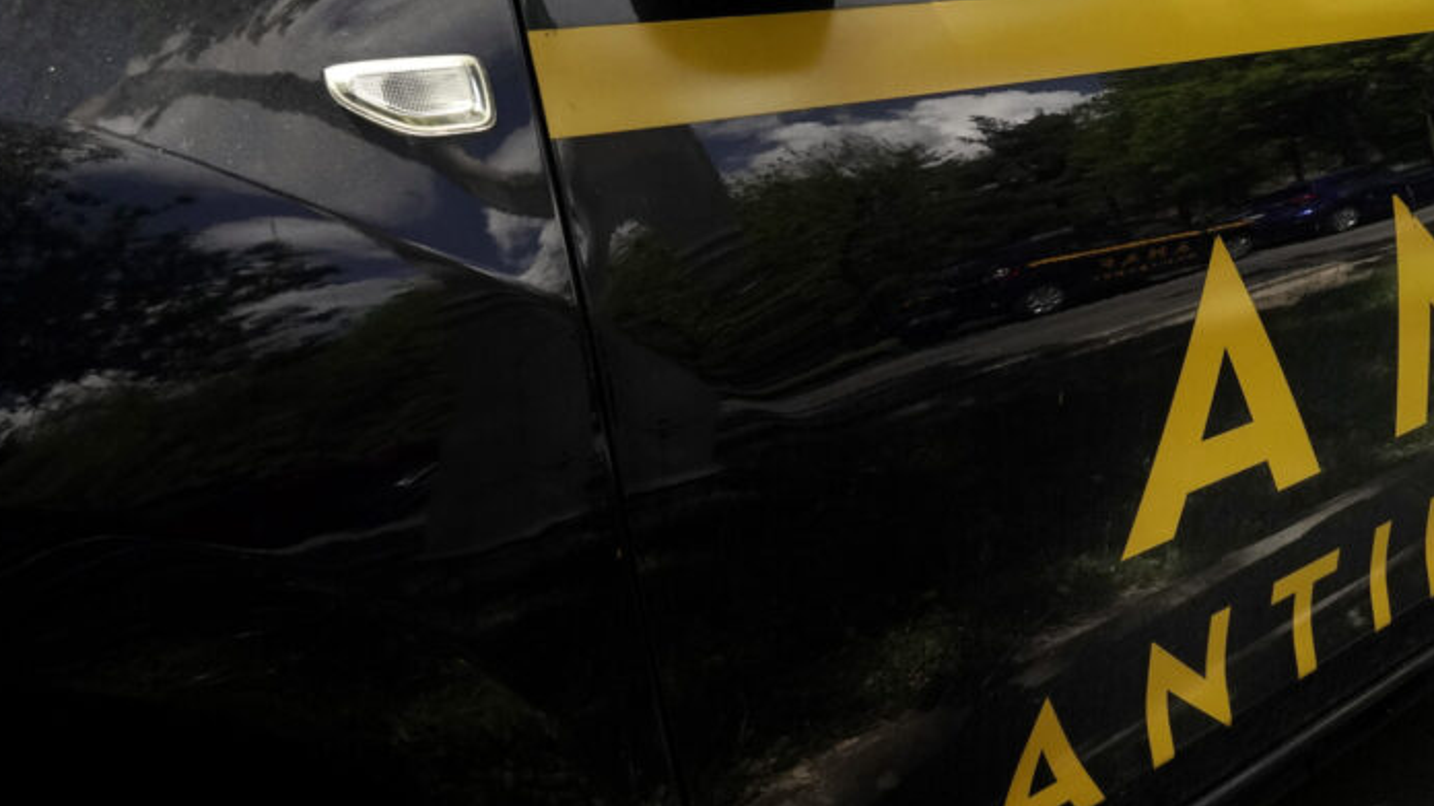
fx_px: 1406
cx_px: 1008
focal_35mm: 37
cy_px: 341
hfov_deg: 52.5
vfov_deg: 31.9
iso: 2000
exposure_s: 1/1600
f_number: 9
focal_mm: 24
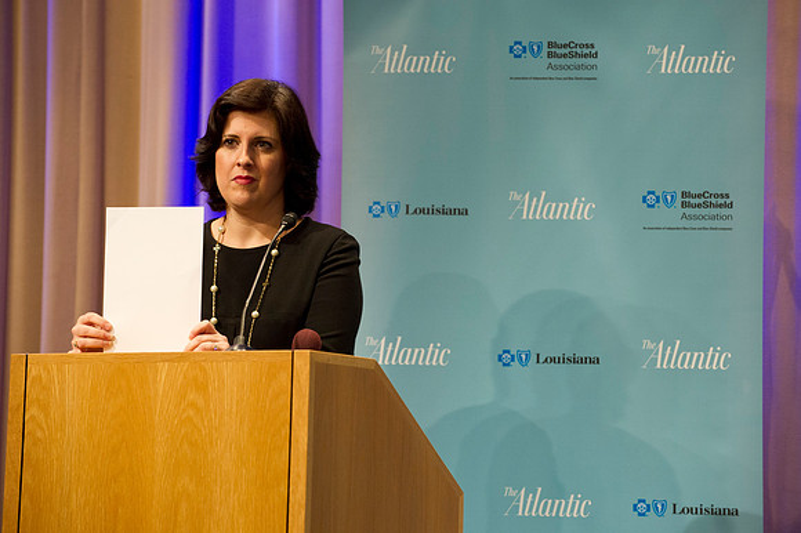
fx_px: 3335
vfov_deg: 9.1
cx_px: 400
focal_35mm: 150
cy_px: 266
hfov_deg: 13.7
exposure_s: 1/125
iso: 2500
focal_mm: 150
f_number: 4
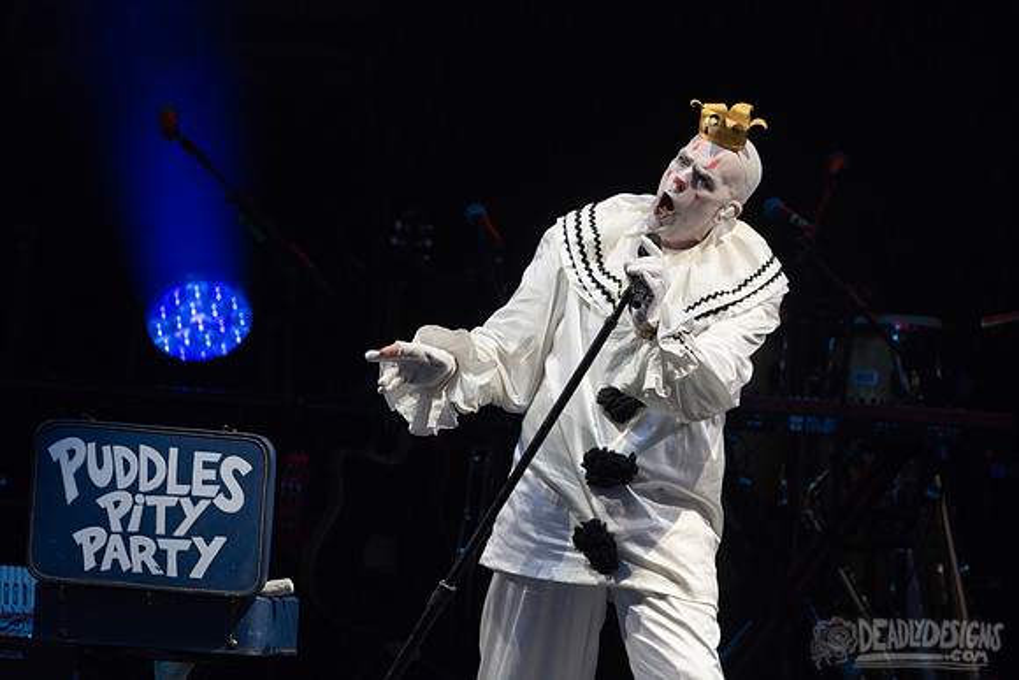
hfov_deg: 2.9
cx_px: 648
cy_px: 298
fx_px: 19801
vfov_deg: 2.0
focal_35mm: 699
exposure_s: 1/500
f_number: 6.3
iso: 1000
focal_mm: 550
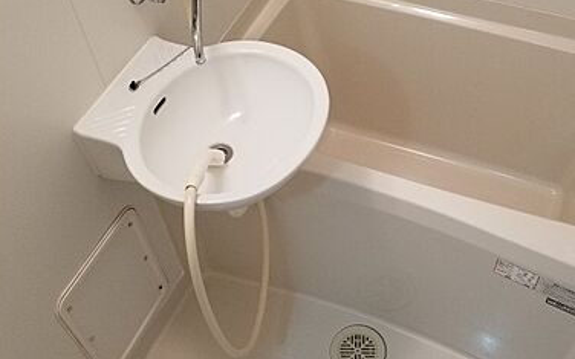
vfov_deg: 29.2
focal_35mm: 44
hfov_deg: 45.1
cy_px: 185
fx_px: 690
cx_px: 332
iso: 200
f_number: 1.7
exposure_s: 1/60
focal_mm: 4.25
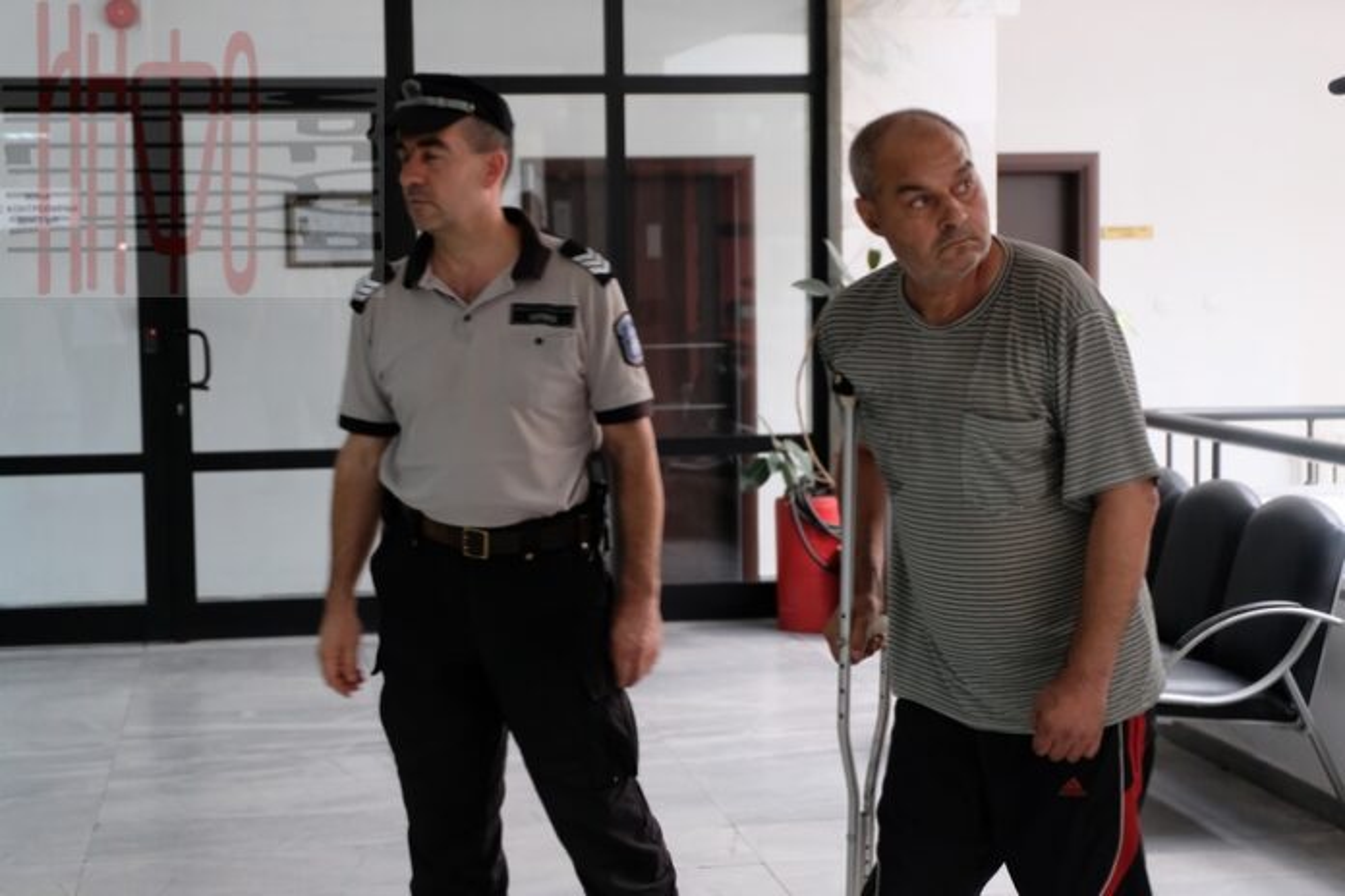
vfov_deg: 20.0
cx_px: 672
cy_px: 448
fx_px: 2540
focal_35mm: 68
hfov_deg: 29.7
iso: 3200
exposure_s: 1/50
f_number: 5.6
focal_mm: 45.2
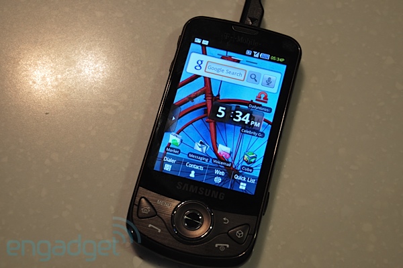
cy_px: 134
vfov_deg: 17.5
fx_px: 872
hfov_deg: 26.0
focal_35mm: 78
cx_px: 202
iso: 400
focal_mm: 52
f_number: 5.6
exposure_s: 1/20
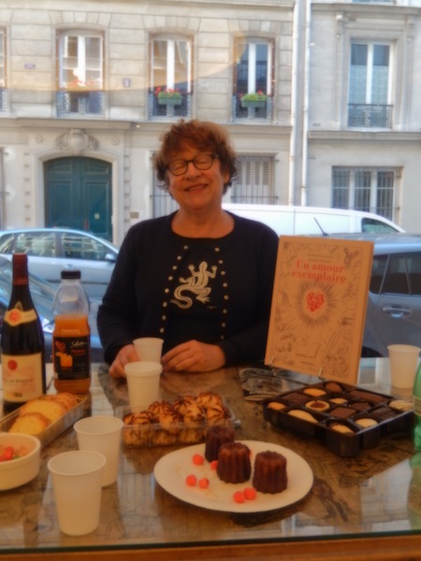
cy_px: 280
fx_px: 584
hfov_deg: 39.7
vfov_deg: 51.4
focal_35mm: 36
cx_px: 210
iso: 140
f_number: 4
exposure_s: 1/30
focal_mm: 6.5
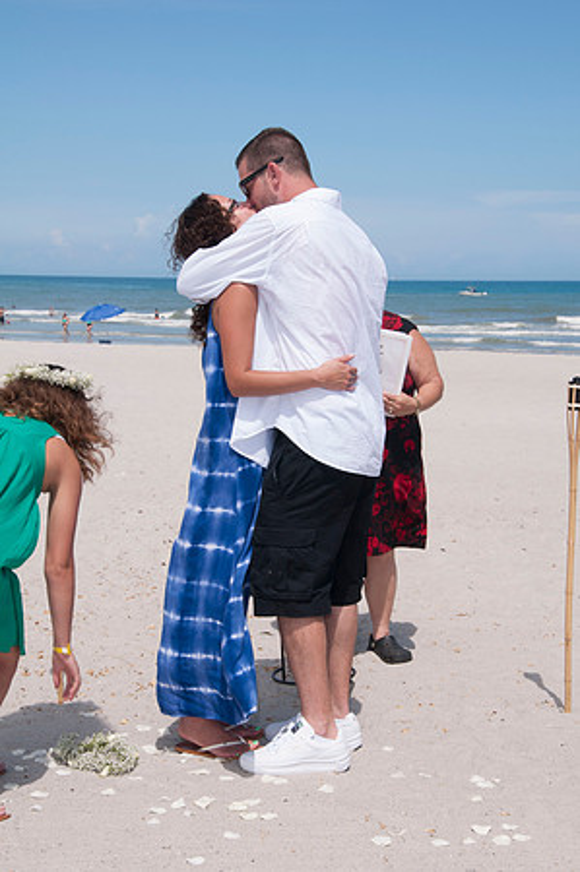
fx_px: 1526
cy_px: 436
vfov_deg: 31.9
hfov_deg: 21.5
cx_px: 290
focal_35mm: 63
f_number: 11
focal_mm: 42
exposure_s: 1/250
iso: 100
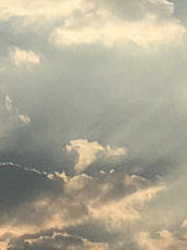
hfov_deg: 5.7
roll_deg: +4.3
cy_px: -318
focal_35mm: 259
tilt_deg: +33.8
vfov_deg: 7.2
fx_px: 1868
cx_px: -78
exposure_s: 1/4274
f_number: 2.2
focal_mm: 4.15
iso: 25
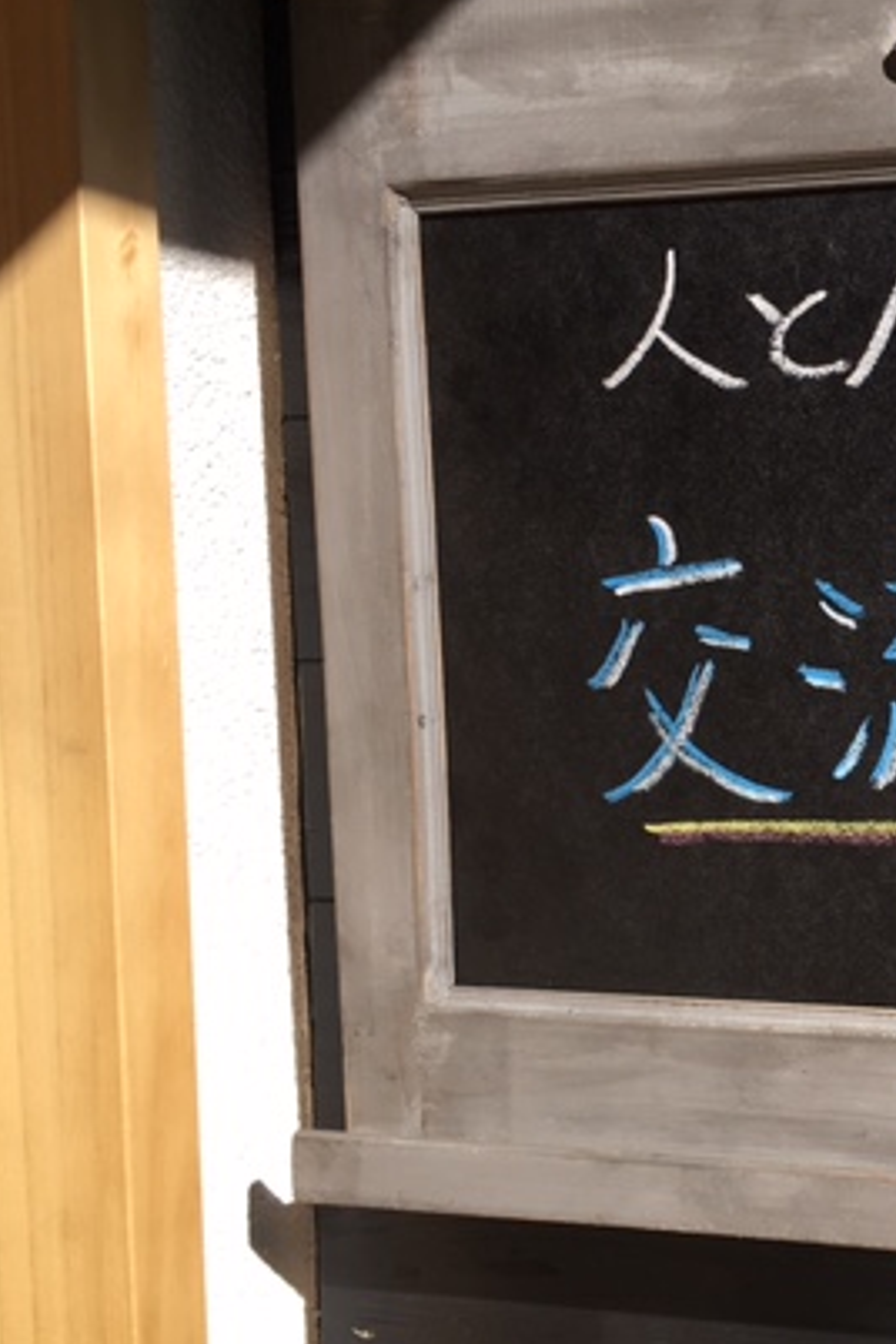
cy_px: 705
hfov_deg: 25.9
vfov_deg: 41.1
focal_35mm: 48
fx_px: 1792
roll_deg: +0.8
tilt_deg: -5.7
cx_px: 993
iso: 25
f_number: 2.2
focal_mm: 4.15
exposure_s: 1/1304
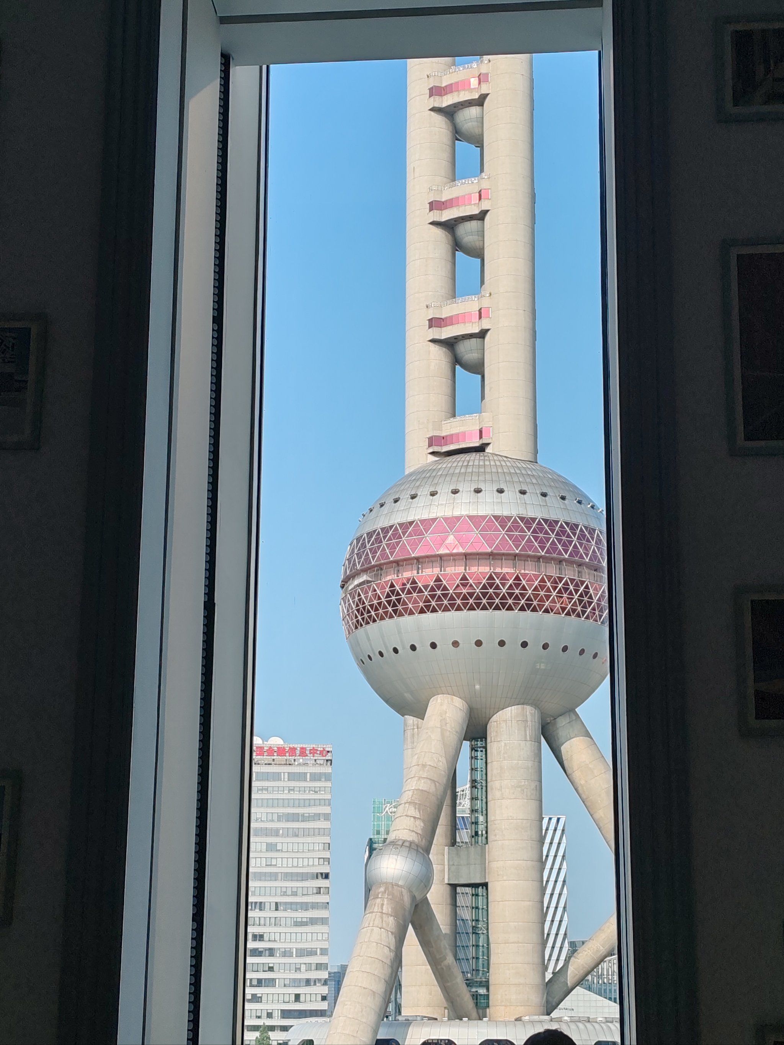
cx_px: 392
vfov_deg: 29.0
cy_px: 522
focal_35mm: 67
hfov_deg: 21.9
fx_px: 2023
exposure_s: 1/357
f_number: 1.9
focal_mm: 6.12
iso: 50
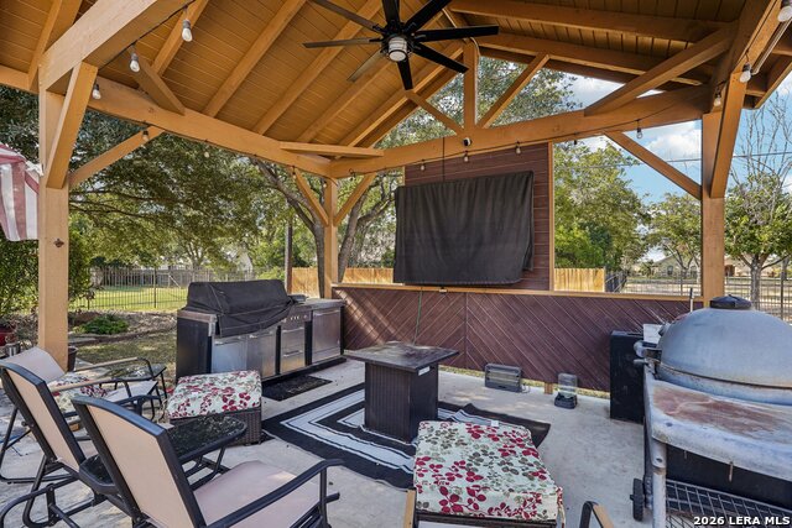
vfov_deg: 73.8
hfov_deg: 96.7
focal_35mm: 16
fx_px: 352
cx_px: 396
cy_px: 264
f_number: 9
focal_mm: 16
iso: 125
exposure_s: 1/30
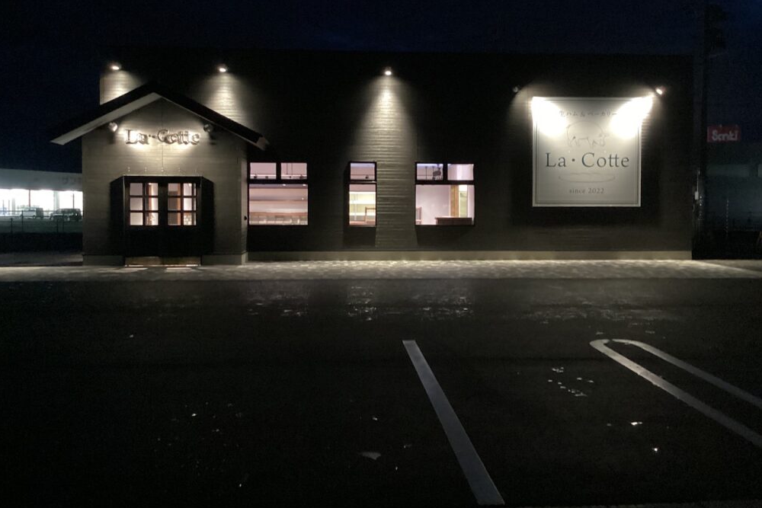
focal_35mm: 33
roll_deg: -1.7
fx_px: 699
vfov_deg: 39.9
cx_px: 375
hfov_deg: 57.2
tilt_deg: -1.2
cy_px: 219
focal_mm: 3.3
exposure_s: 1/20
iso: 640
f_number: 2.4
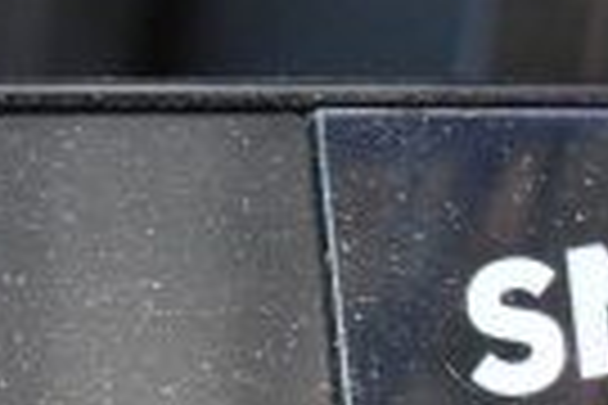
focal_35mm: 163
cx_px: -635
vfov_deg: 8.4
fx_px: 2753
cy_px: 358
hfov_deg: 11.3
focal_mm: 24
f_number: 4
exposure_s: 1/40
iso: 3600
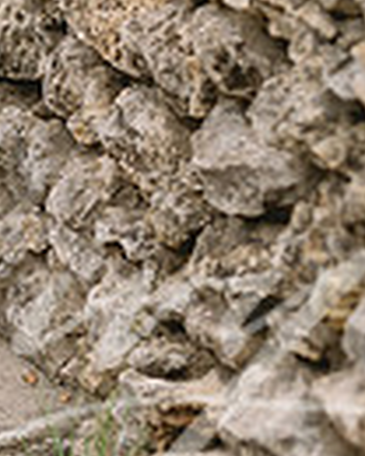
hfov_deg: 6.9
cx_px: -425
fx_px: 2903
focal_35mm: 215
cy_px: -91
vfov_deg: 8.9
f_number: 2.5
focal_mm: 50
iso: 400
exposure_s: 1/1000
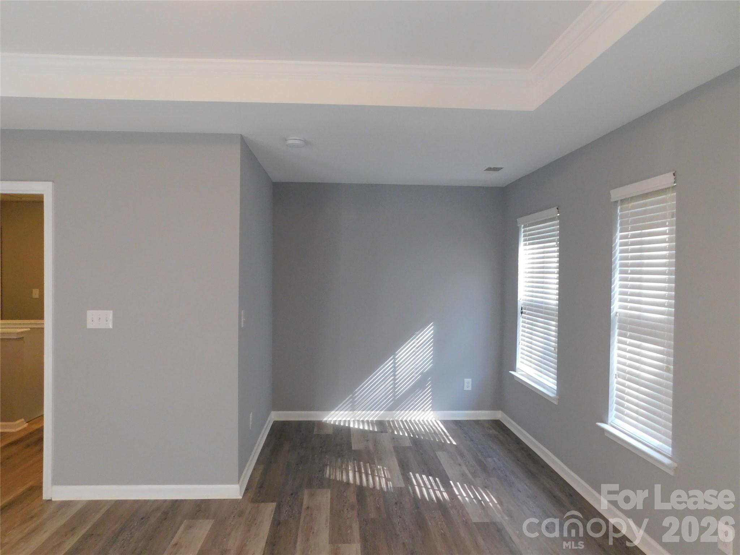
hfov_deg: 73.9
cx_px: 370
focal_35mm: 23
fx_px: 492
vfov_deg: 58.9
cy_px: 278
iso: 360
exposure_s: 1/30
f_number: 3
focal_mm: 4
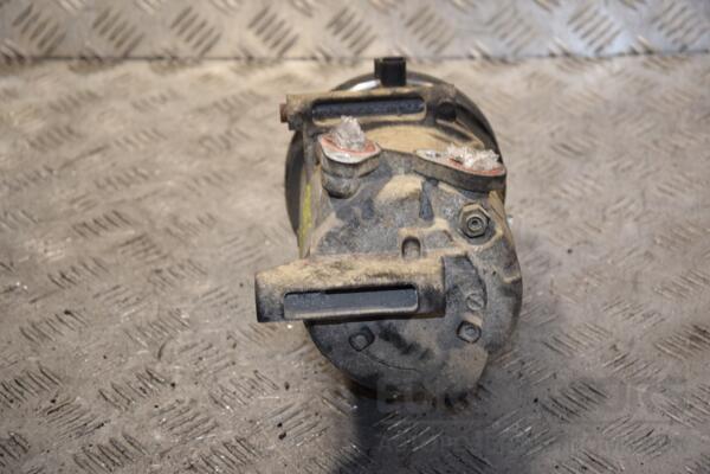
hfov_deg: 21.9
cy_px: 237
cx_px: 355
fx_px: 1834
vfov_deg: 14.7
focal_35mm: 93
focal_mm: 62
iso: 800
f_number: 5.6
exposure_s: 1/200
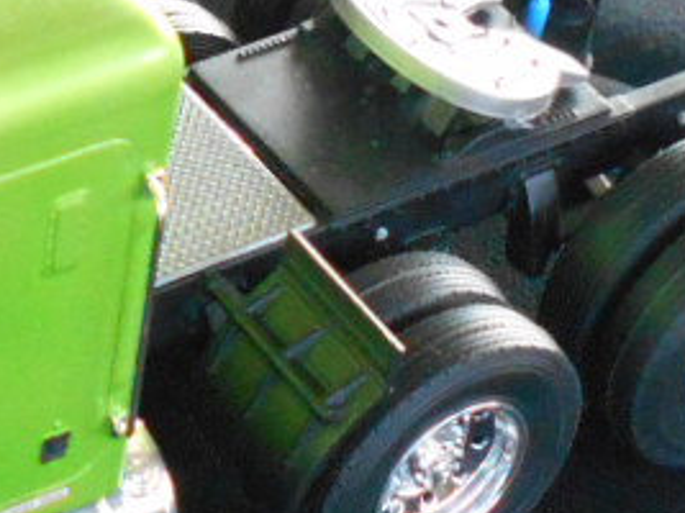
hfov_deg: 12.3
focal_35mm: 156
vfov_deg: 9.5
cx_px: -226
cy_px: 139
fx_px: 3086
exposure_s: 1/20
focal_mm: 4.6
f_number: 3.2
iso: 400
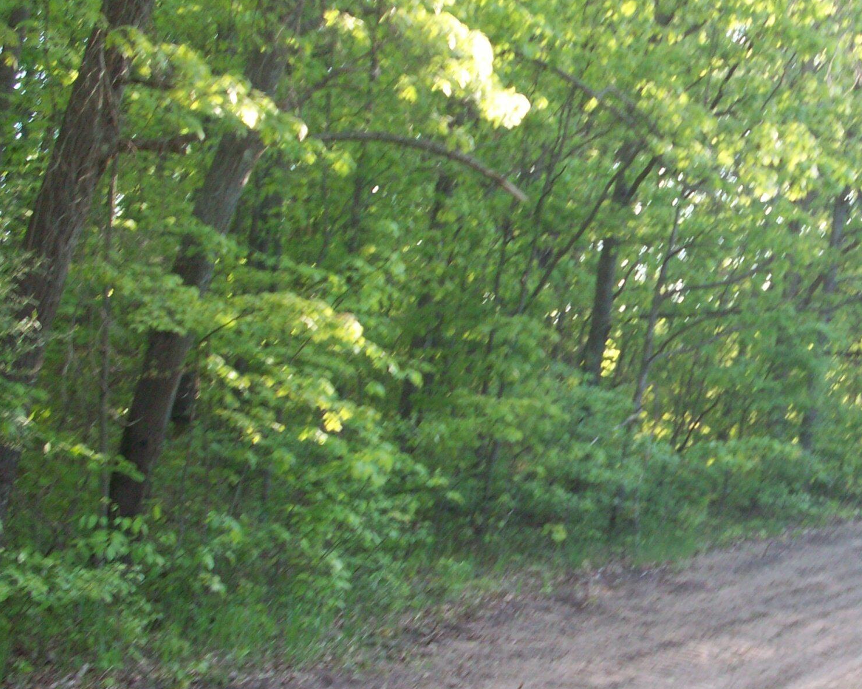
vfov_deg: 24.2
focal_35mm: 63
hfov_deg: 29.5
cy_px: 432
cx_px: 665
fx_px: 1607
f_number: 2.8
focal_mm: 6.2
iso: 80
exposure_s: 1/49.3
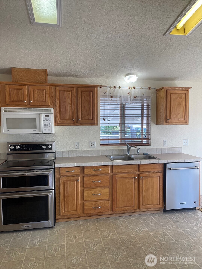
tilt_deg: -2.6
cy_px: 134
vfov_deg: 69.4
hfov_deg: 54.9
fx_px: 195
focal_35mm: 25
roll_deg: +0.5
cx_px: 101
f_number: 1.6
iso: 50
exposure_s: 1/120
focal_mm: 5.1
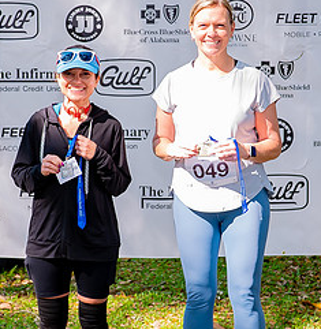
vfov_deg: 17.6
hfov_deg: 17.2
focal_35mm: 100
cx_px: 134
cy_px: 130
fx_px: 1063
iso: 320
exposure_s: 1/200
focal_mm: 38
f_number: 4
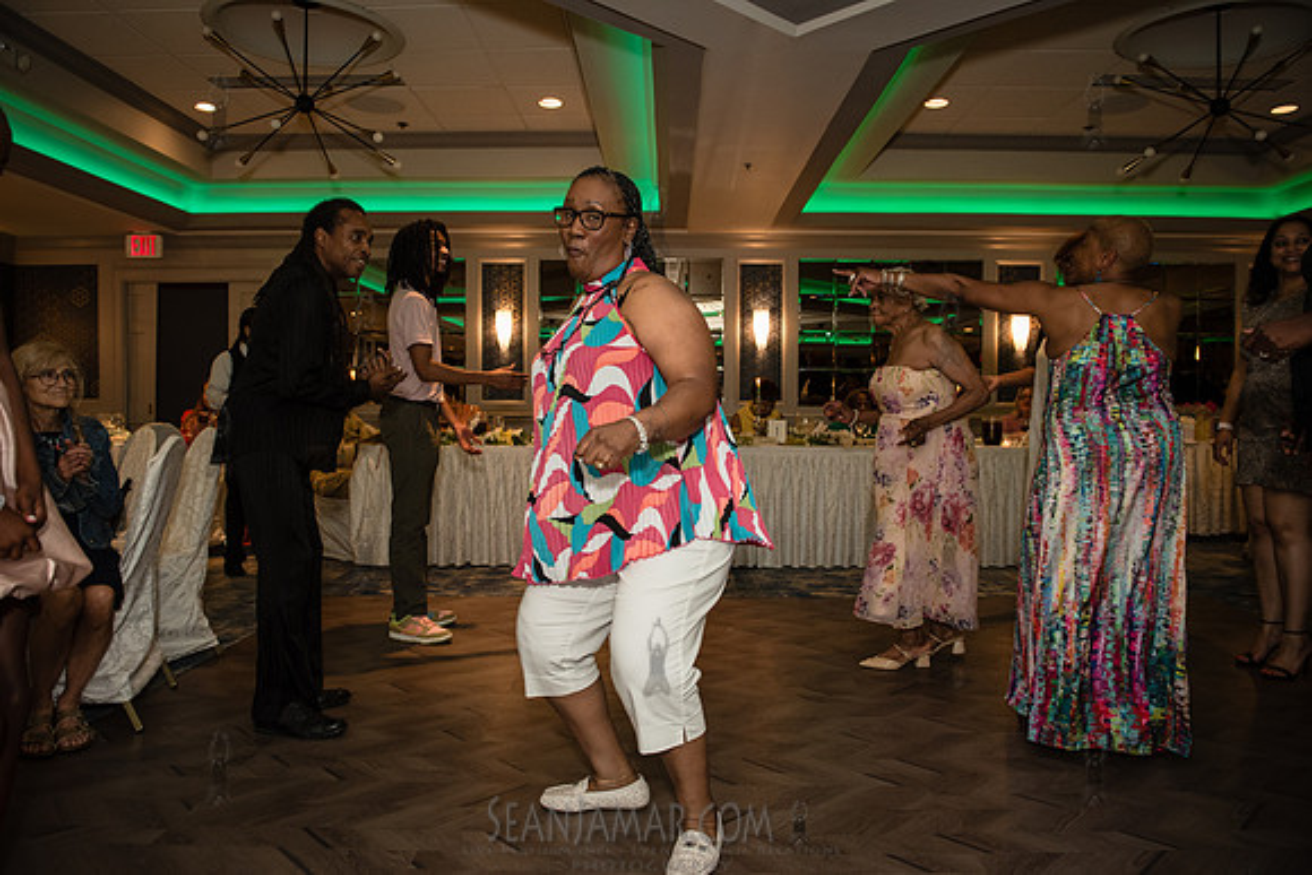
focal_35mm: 24
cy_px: 438
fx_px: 876
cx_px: 656
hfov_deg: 73.7
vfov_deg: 53.1
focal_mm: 24
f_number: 3.5
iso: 1600
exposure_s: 1/160
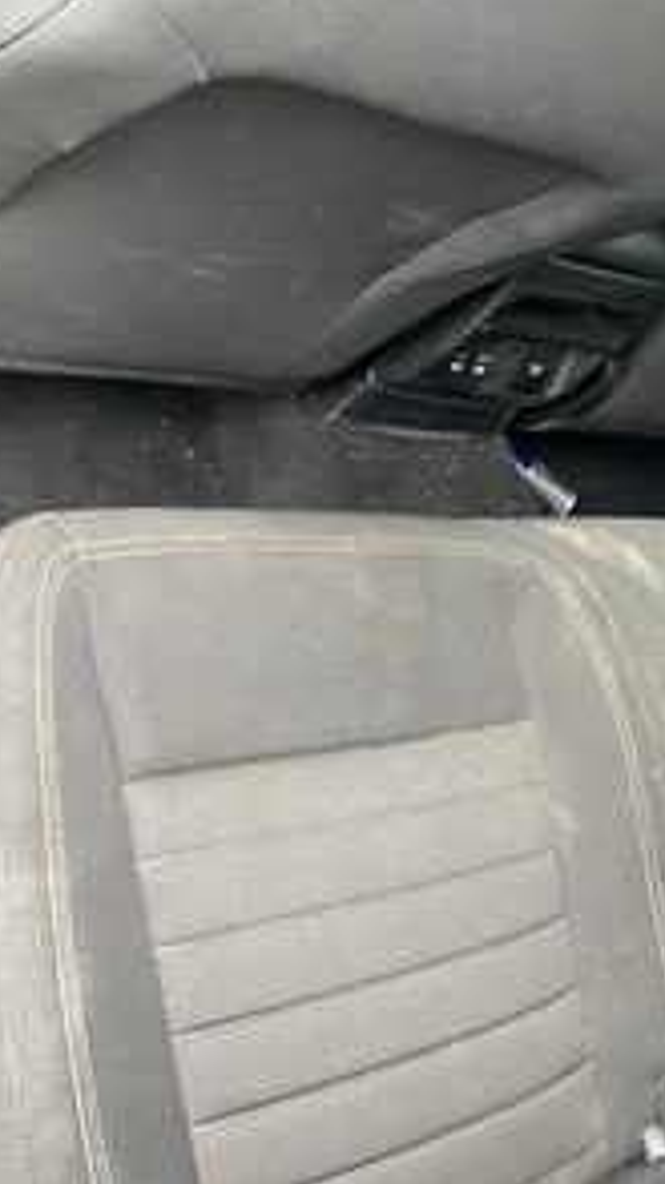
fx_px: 1350
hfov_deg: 27.2
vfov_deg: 47.4
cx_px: 516
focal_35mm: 43
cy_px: 584
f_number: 1.8
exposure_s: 1/60
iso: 125
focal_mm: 3
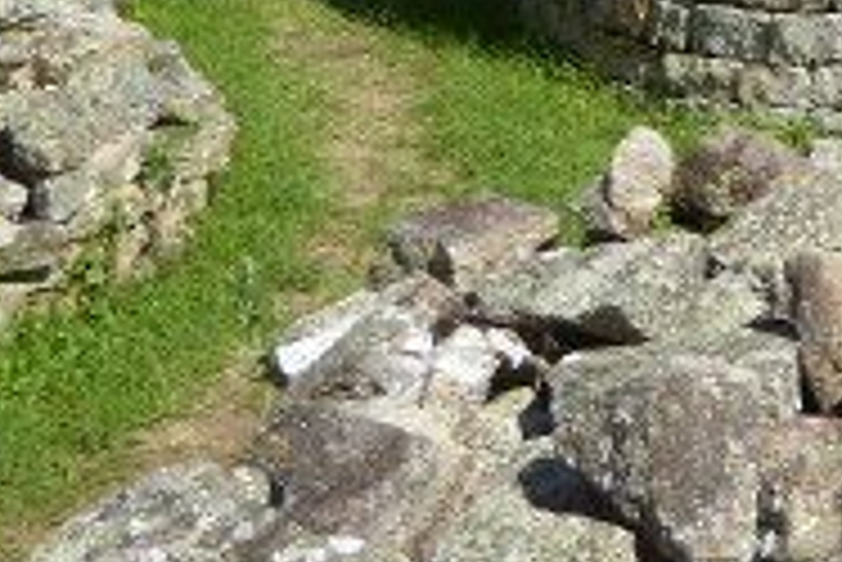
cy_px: -319
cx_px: 1301
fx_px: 2083
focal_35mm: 89
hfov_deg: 19.6
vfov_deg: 14.2
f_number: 3.3
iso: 80
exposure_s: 1/800
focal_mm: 4.3
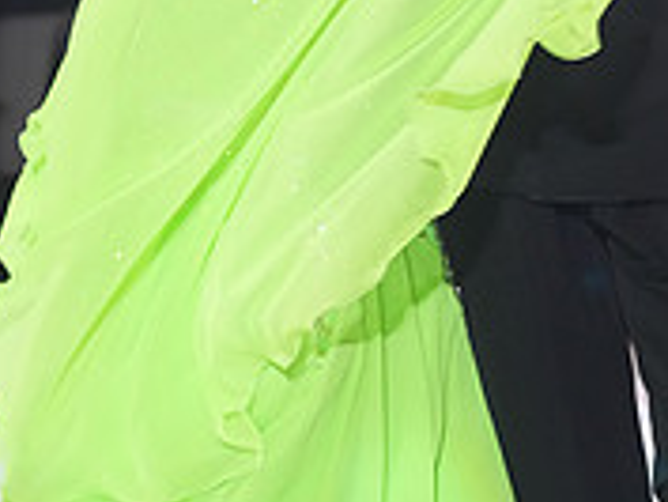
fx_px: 6797
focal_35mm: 352
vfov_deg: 4.2
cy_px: -185
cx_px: 470
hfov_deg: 5.6
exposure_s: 1/250
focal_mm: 112
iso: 3200
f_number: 5
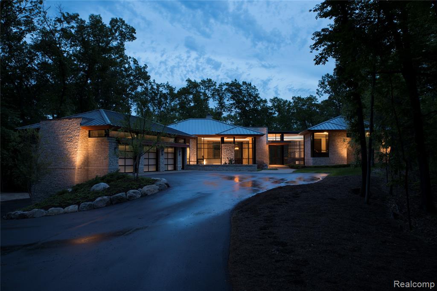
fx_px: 364
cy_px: 146
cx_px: 218
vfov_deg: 43.6
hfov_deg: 61.9
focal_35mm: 30
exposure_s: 1.6
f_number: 11
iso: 100
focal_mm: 30
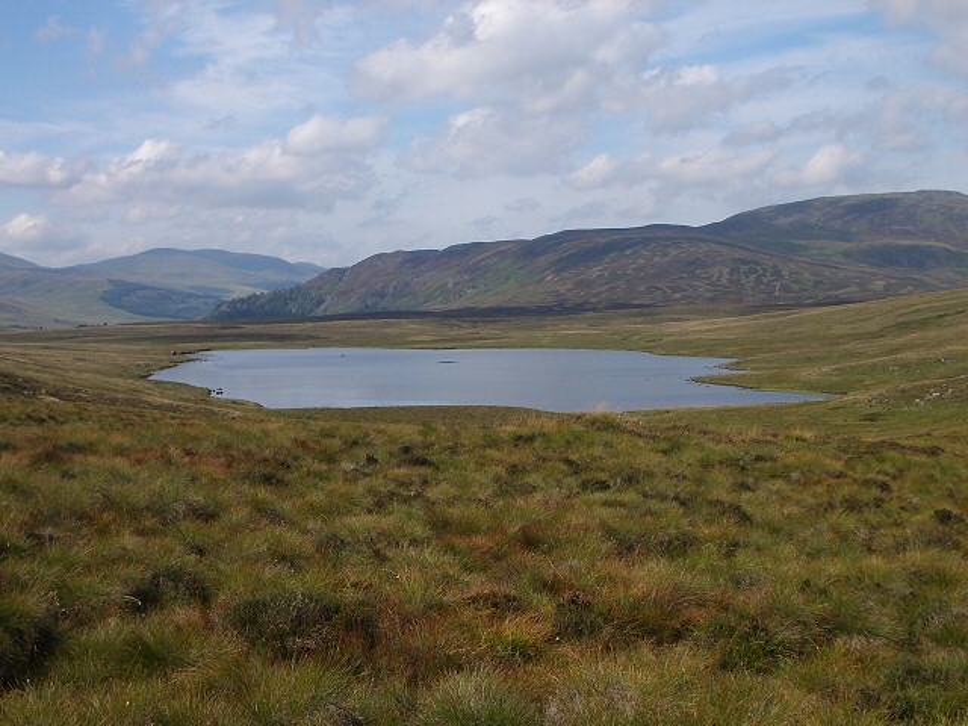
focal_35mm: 49
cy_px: 363
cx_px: 484
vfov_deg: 29.7
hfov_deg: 38.9
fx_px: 1370
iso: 80
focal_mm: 8.2
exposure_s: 1/400
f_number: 5
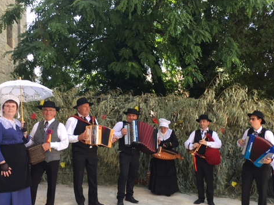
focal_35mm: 39
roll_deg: -0.4
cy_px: 125
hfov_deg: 47.8
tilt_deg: -0.3
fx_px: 309
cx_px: 153
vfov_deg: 36.7
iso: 25
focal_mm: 4.15
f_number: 2.2
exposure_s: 1/132
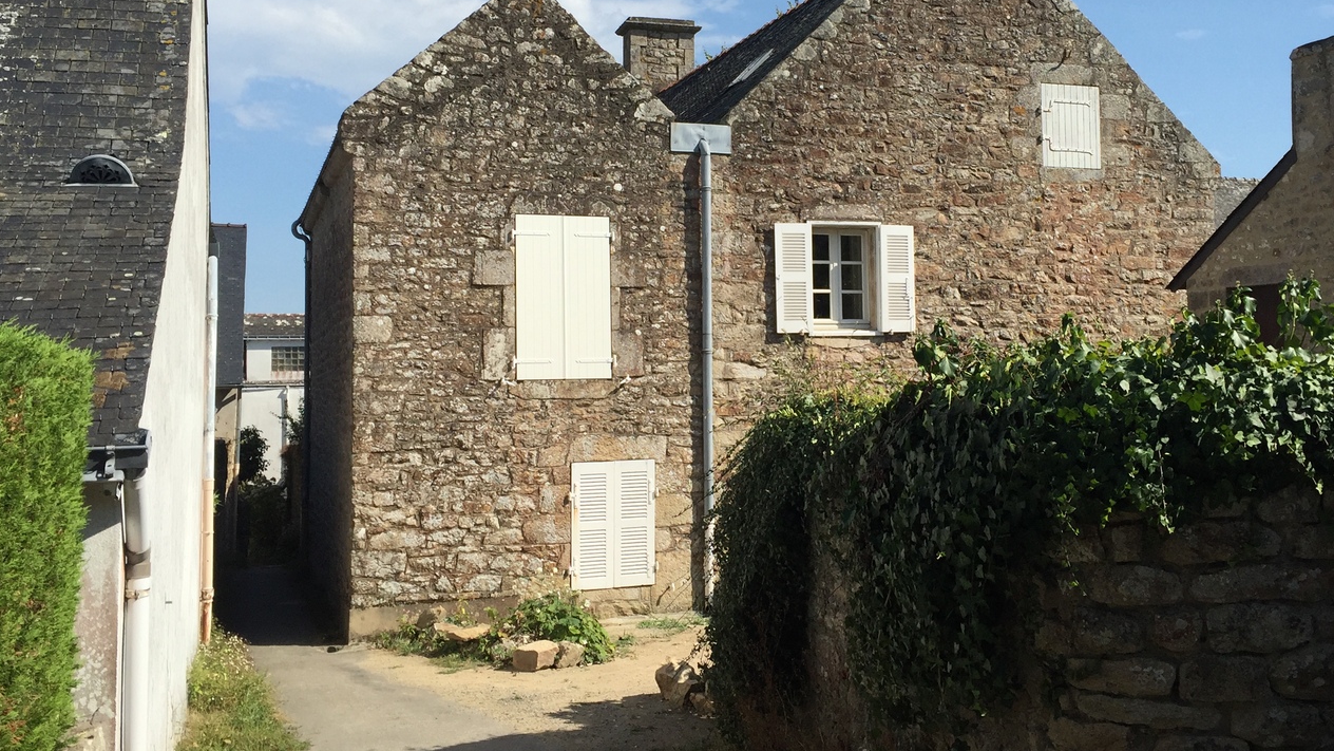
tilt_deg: +4.4
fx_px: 1415
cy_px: 269
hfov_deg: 50.3
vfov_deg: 29.6
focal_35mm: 40
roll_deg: +0.2
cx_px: 760
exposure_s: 1/2326
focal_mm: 4.15
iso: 32
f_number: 2.2
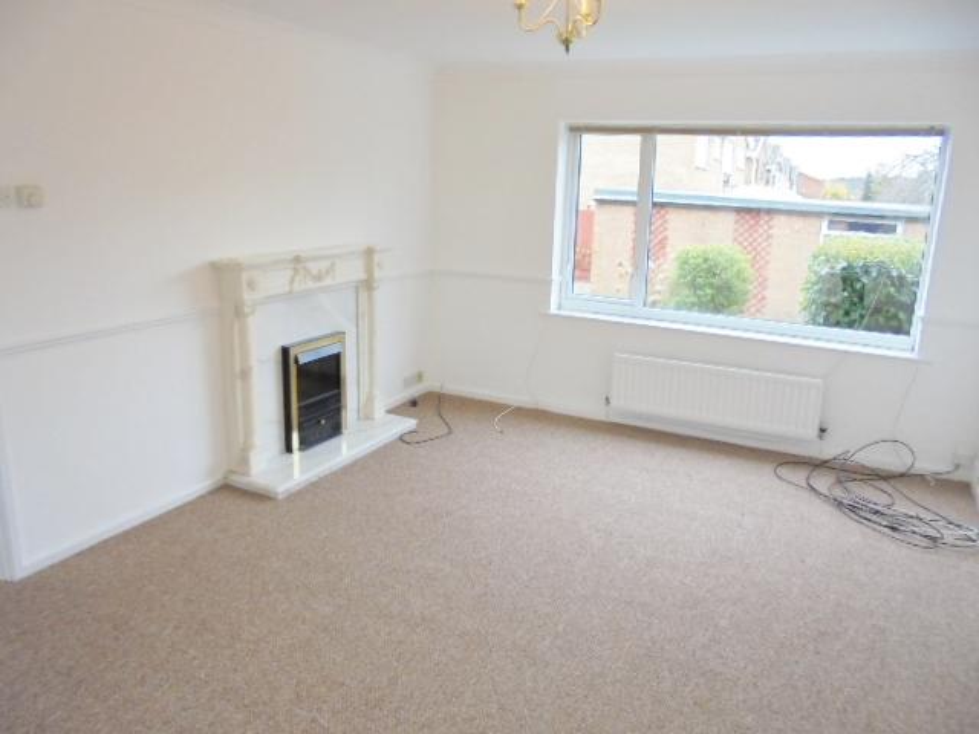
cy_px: 367
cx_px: 490
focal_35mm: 26
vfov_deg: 53.1
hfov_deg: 67.3
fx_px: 735
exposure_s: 1/30
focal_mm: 4.6
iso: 200
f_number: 3.5
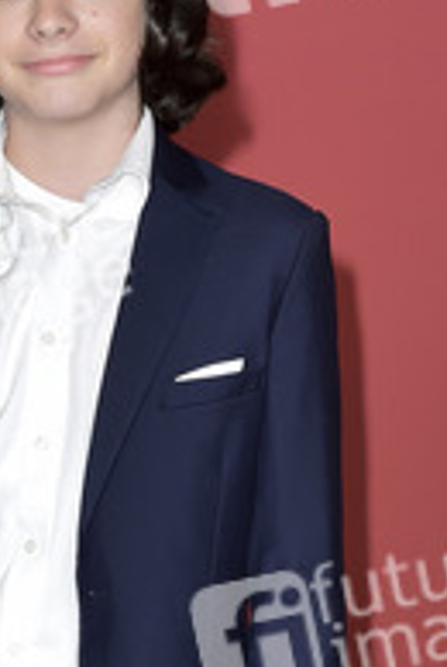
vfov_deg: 19.7
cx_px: 57
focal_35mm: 103
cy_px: 450
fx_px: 1911
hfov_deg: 13.2
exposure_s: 1/250
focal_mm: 50
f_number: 6.3
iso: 400
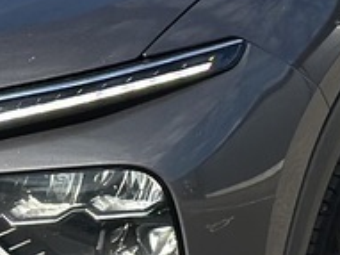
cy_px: -70
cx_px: 21
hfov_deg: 5.5
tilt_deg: -7.0
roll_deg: -1.4
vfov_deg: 4.1
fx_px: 3553
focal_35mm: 362
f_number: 1.78
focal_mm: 6.86
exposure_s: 1/4016
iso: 100
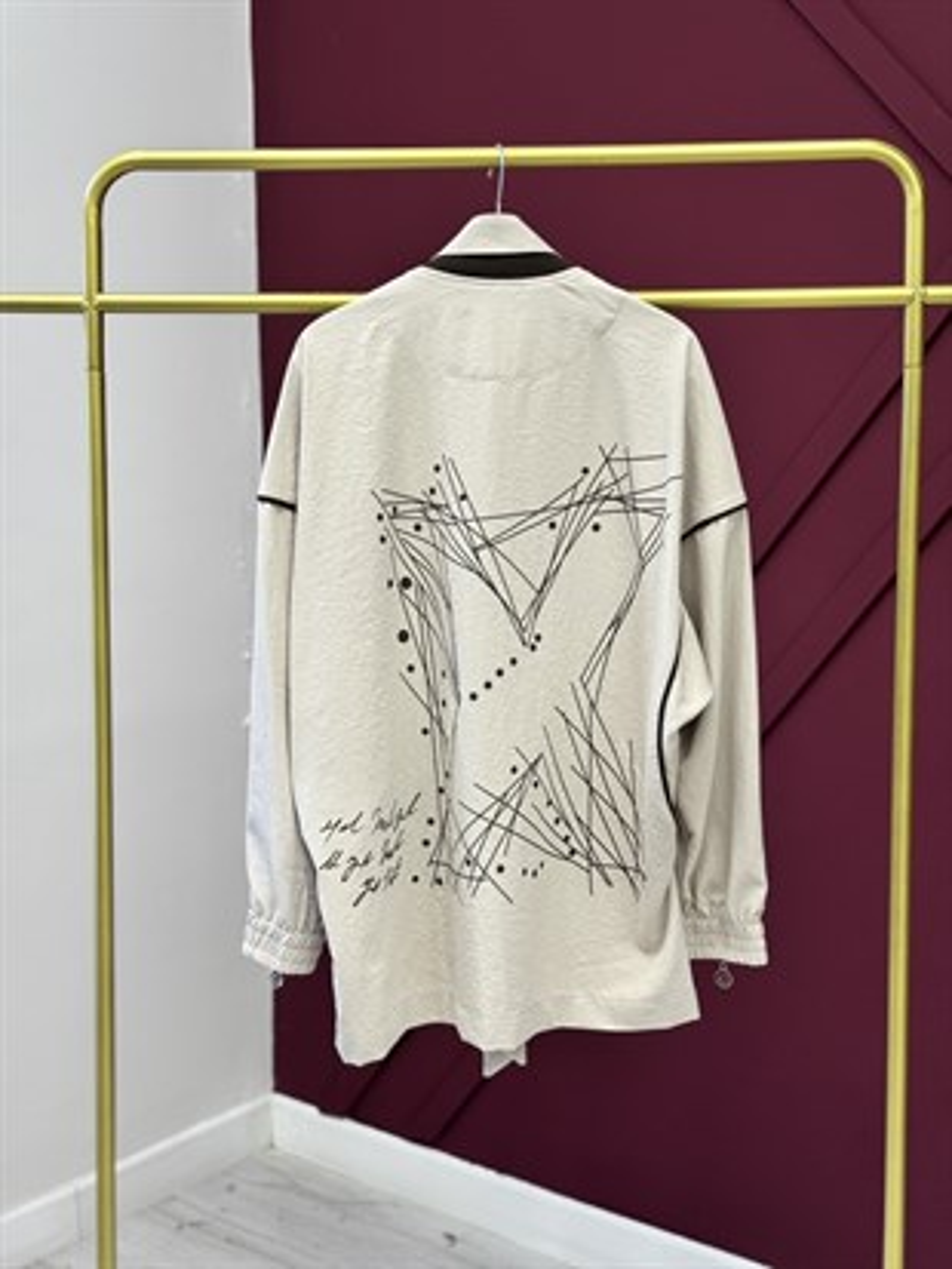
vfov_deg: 39.6
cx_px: 476
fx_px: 1759
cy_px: 634
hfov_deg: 30.3
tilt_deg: -7.5
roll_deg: +0.0
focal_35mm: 48
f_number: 1.78
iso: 50
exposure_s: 1/135
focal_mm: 6.76
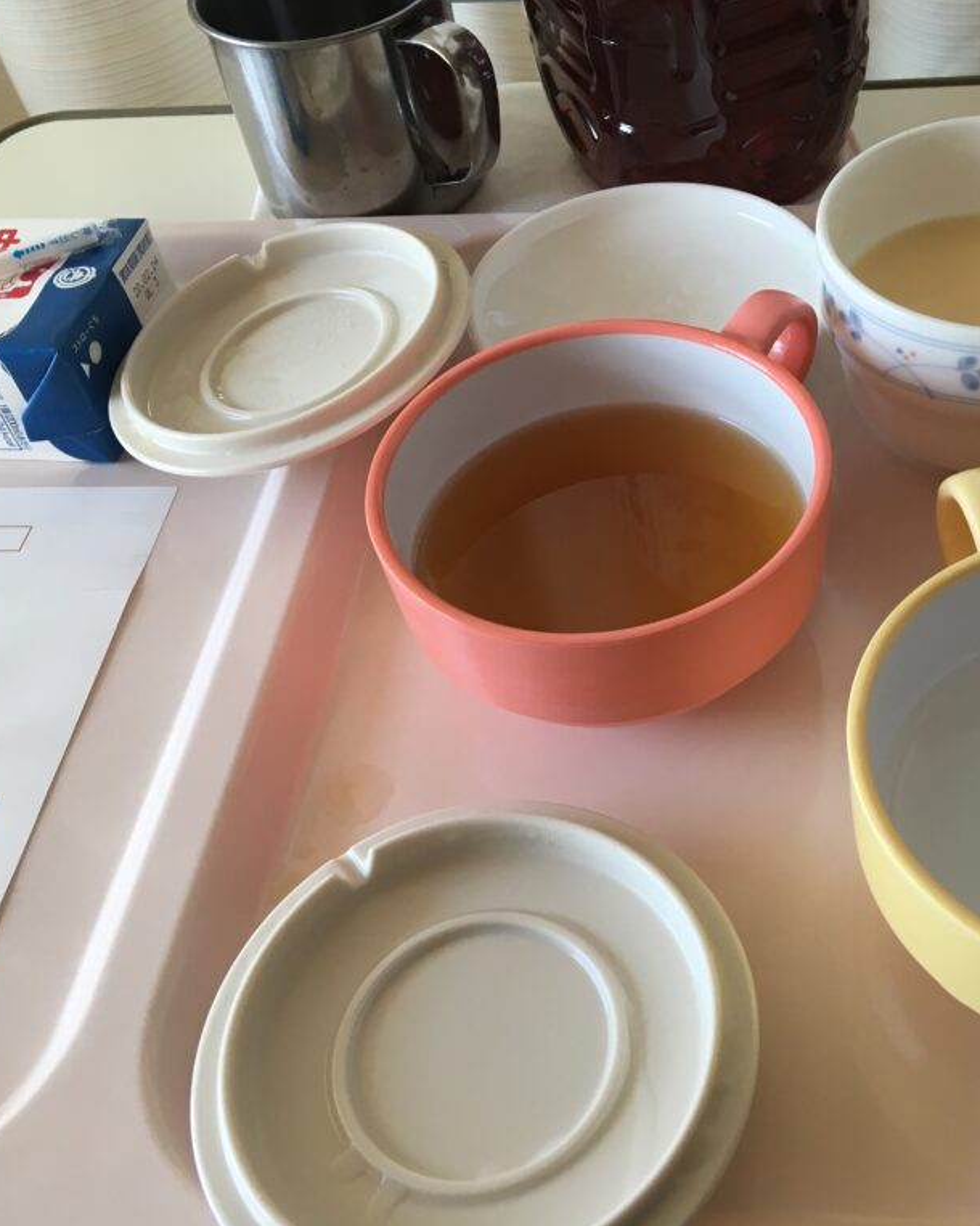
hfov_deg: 38.6
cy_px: 612
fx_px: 1378
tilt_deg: -47.9
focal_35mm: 38
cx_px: 673
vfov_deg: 47.9
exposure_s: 1/40
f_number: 2.2
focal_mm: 4.15
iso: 25
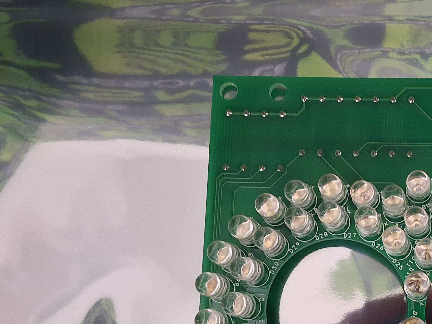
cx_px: 406
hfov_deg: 33.3
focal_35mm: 54
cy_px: 271
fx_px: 674
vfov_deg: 26.4
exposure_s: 1/24
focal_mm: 2.91
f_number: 1.9
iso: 250
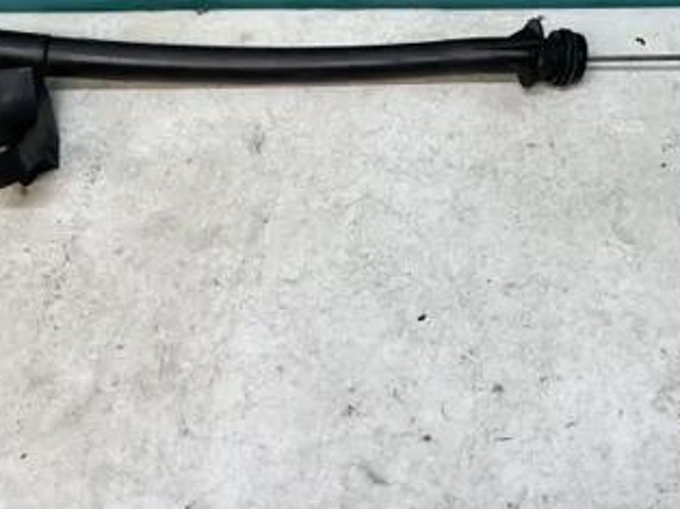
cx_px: 453
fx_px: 1040
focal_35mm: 53
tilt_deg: -50.3
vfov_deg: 26.6
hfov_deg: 35.8
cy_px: 50
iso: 64
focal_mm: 4.2
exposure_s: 1/100
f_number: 1.6
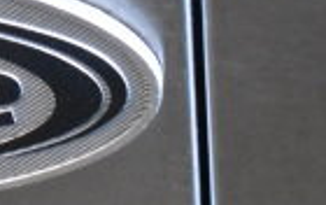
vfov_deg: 3.6
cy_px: 106
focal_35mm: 366
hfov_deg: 5.6
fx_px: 3259
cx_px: -319
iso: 7200
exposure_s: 1/100
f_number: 5.6
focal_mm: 55
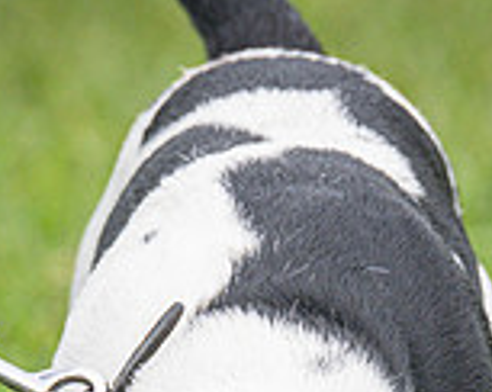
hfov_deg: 1.5
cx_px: 129
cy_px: 1003
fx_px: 18586
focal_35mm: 1278
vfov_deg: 1.2
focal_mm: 190
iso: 400
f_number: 4
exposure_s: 1/2000
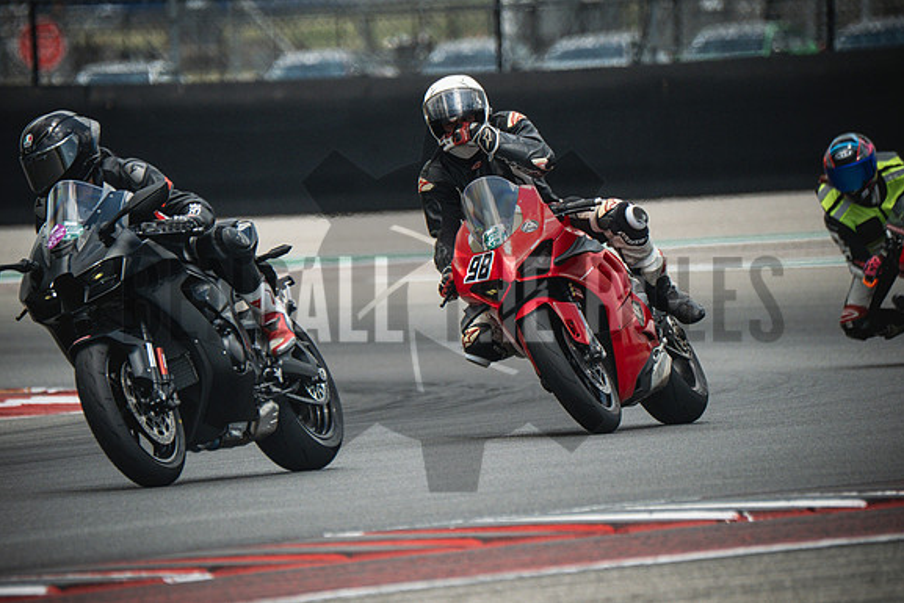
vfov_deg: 2.3
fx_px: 15145
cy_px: 302
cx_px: 453
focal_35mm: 603
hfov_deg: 3.4
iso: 1600
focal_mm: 400
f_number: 5.6
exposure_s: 1/1600
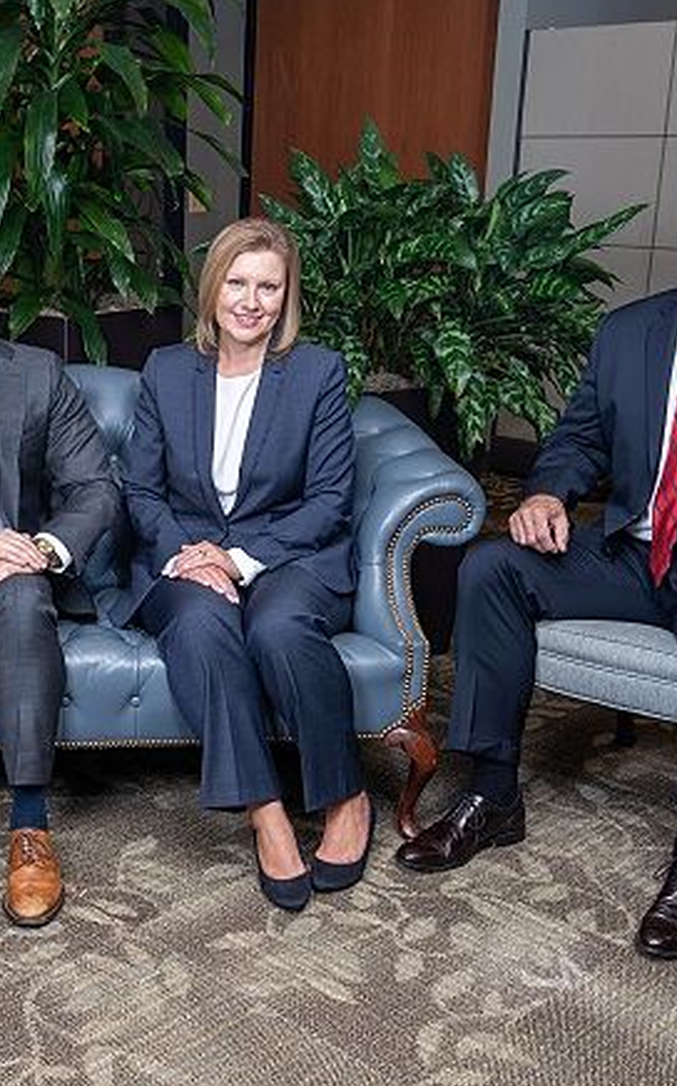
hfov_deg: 28.3
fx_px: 1301
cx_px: 100
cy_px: 550
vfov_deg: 45.3
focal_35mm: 44
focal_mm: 28
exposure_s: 1/80
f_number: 6.3
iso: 125
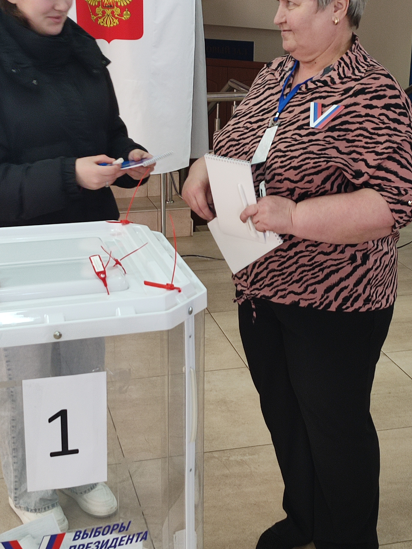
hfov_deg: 36.8
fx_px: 619
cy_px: 242
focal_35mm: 39
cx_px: 199
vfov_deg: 47.8
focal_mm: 6.04
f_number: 1.9
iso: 486
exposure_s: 1/30
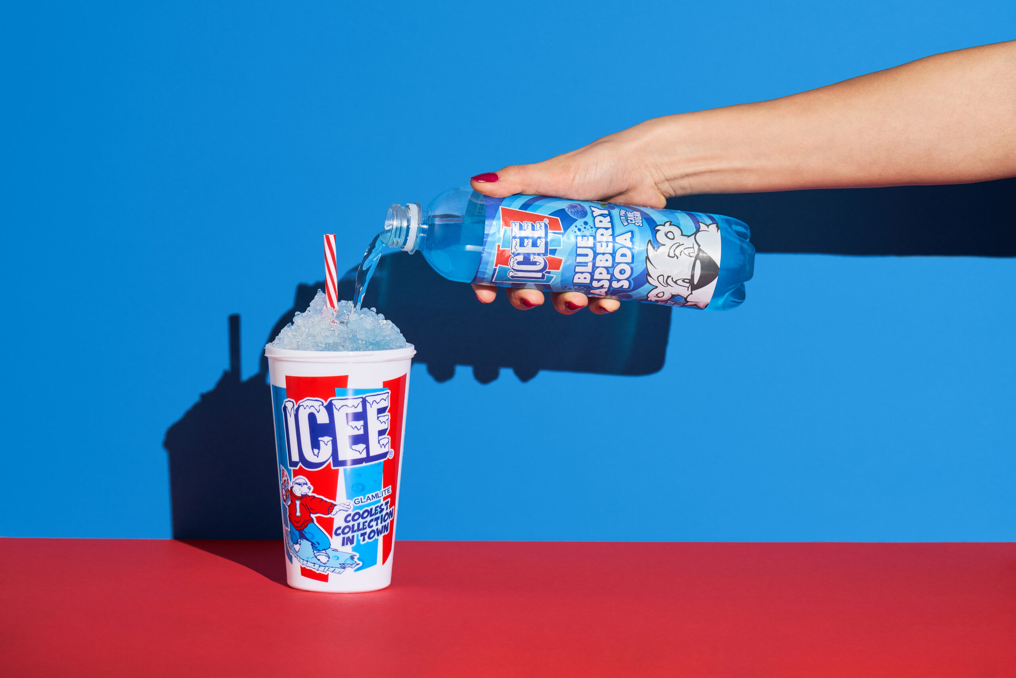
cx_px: 508
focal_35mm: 154
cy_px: 339
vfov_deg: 8.9
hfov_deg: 13.3
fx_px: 4346
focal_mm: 154
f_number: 9
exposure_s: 1/125
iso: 320
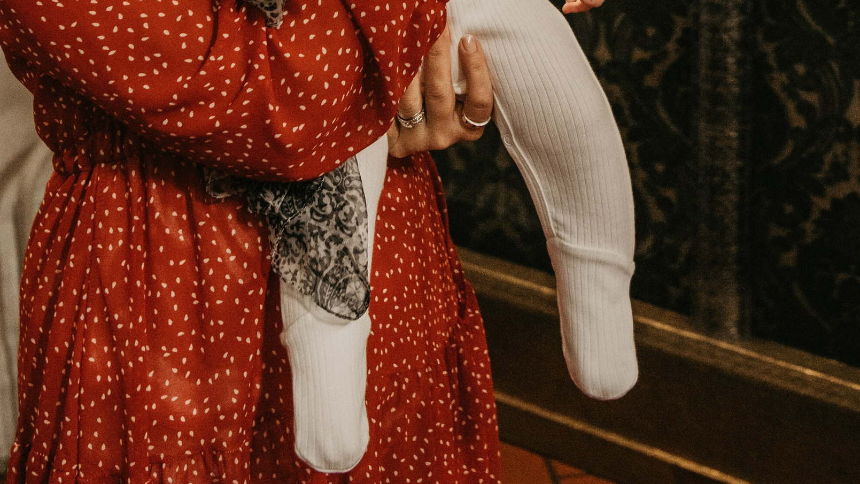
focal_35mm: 80
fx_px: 1824
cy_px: -283
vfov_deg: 14.0
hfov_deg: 26.5
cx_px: 455
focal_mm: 32
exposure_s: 1/250
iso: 1250
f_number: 3.2
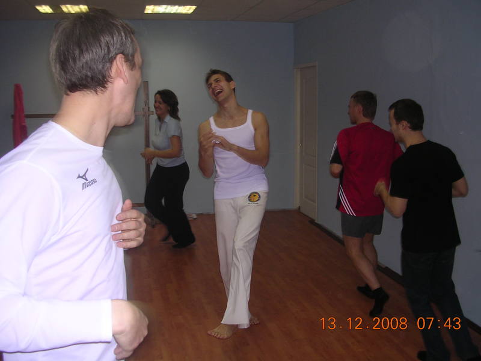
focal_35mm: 38
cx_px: 240
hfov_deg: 49.0
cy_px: 180
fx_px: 528
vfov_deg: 37.7
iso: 113
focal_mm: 5.8
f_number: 2.8
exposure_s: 1/60.1
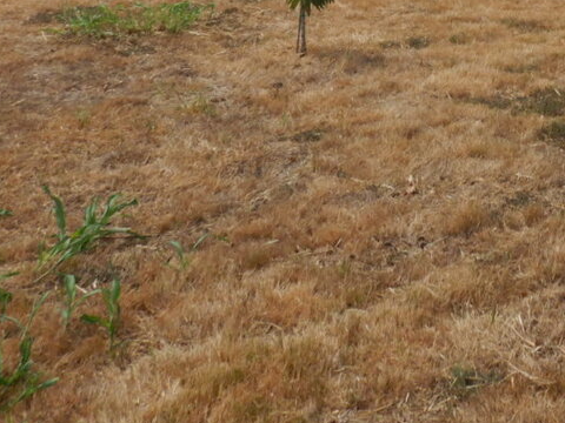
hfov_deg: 24.5
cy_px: -167
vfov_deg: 18.6
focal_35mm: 72
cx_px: 678
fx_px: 1175
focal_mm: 4.3
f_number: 4.1
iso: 125
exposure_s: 1/800
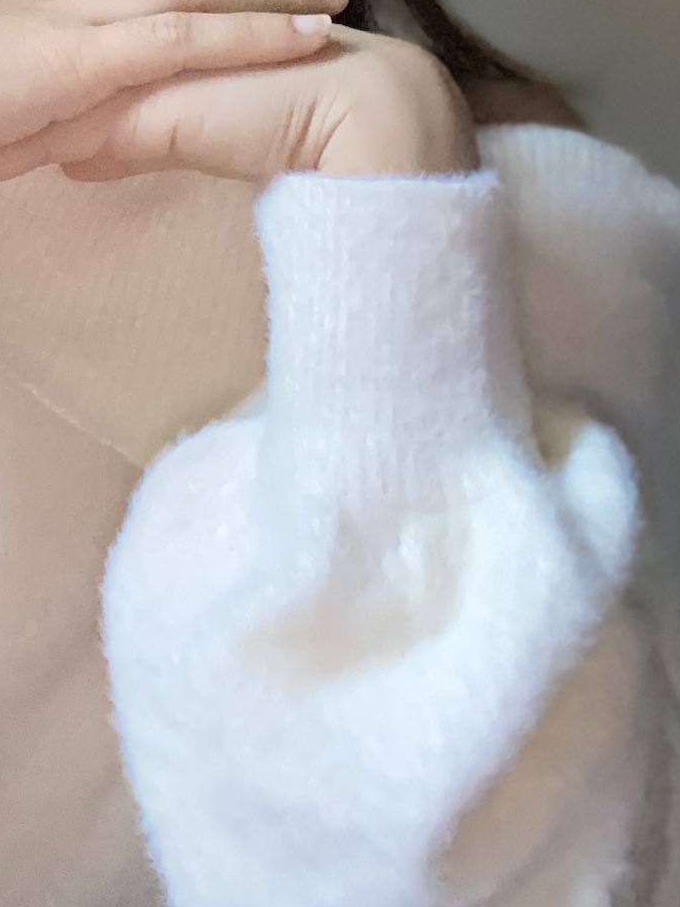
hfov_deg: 20.8
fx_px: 1781
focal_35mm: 68
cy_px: -86
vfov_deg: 26.4
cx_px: -29
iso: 640
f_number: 2.2
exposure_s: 1/30
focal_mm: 2.71
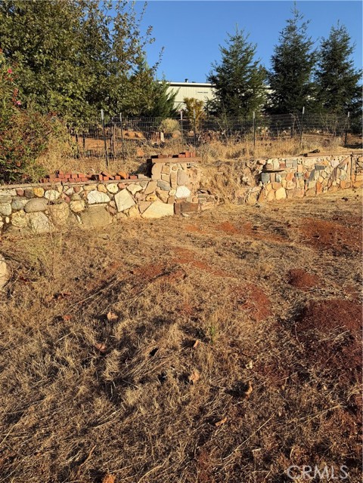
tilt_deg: -11.8
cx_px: 182
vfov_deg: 71.6
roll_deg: +3.8
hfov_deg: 56.8
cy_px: 242
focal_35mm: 24
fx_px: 336
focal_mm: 6.76
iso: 80
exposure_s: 1/2907
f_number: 1.78
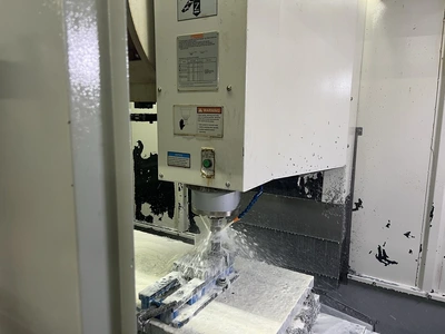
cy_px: 167
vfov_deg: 53.1
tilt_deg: -9.0
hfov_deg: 67.3
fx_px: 334
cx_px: 222
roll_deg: -1.2
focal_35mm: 26
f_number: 1.6
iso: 125
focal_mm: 5.1
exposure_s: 1/60
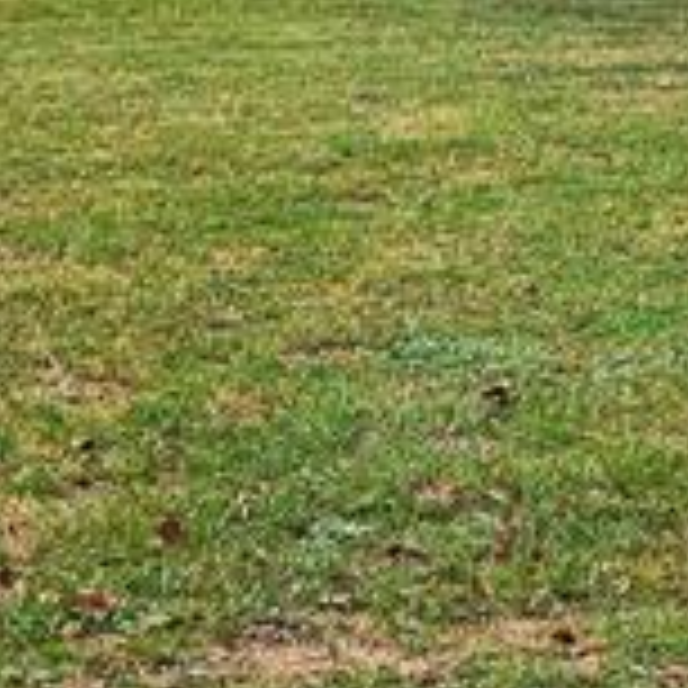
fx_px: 3058
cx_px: 1214
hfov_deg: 11.9
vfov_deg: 12.2
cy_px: -369
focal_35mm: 136
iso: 25
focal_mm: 5.4
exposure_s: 1/1525
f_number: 1.8
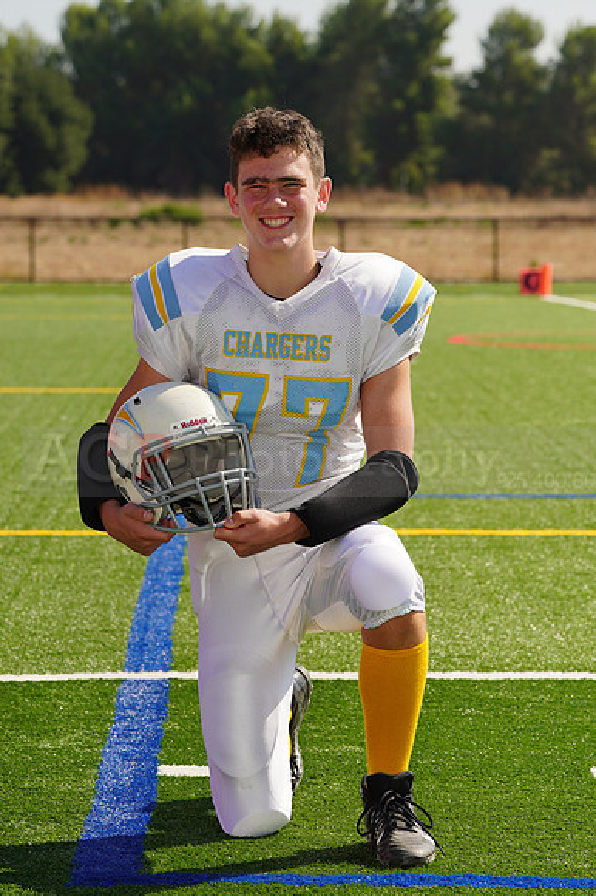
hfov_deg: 8.2
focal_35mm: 168
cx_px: 298
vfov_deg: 12.2
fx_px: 4177
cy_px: 448
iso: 100
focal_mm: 168
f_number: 10
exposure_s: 1/250
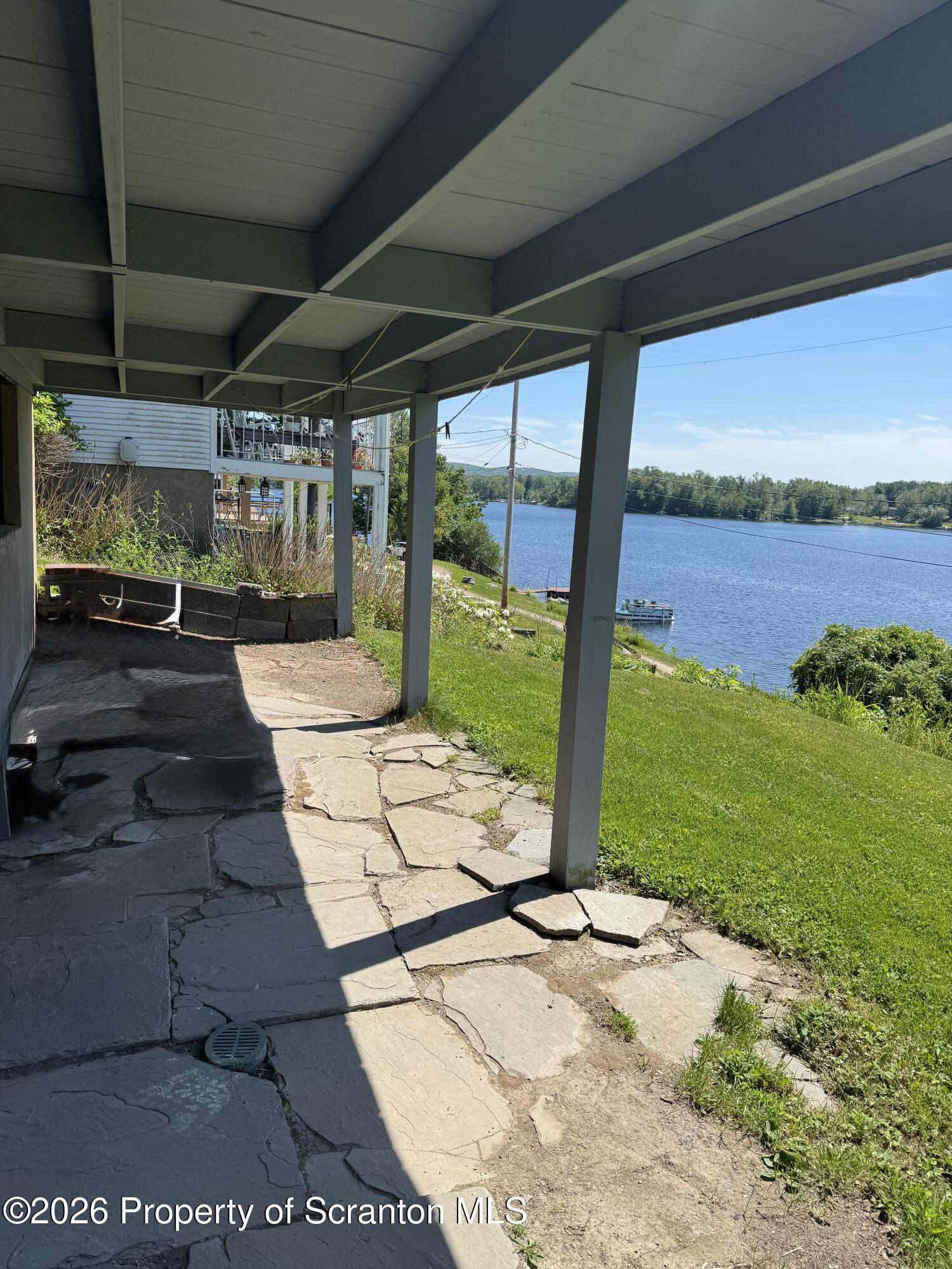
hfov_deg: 56.8
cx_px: 476
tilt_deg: -8.8
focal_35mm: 24
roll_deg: -3.3
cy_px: 634
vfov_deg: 71.6
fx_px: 880
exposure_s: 1/4049
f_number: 1.78
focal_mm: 6.76
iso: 80
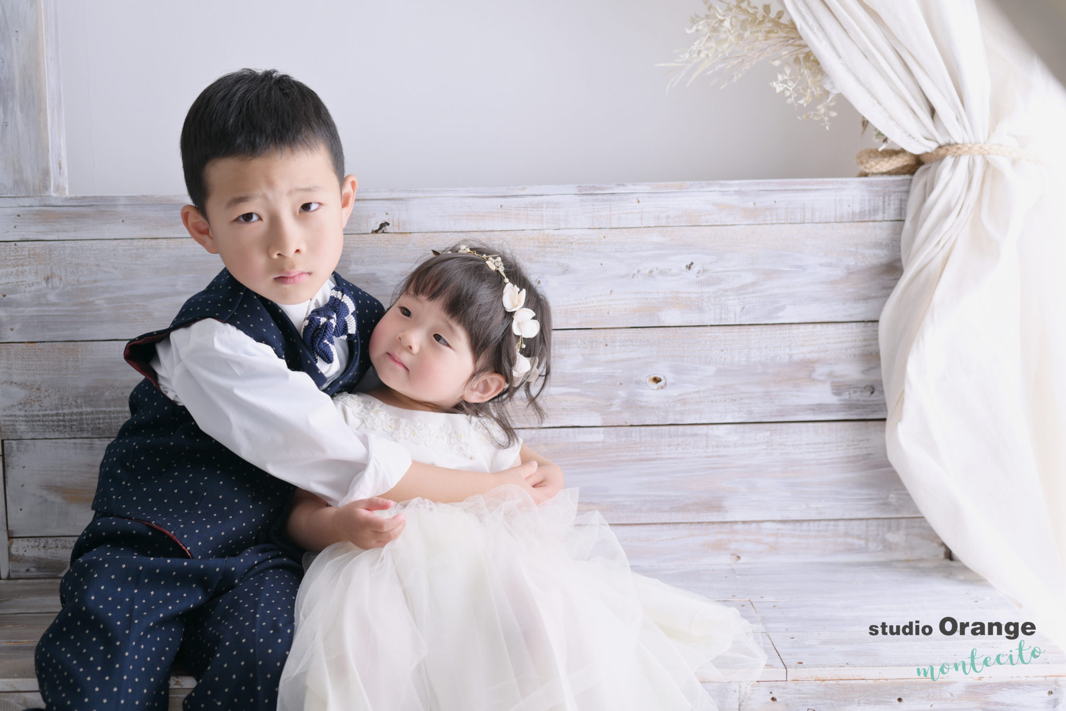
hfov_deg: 39.6
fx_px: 1480
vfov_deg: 27.0
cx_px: 533
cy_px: 356
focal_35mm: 50
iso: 160
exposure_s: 1/160
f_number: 4
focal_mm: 50
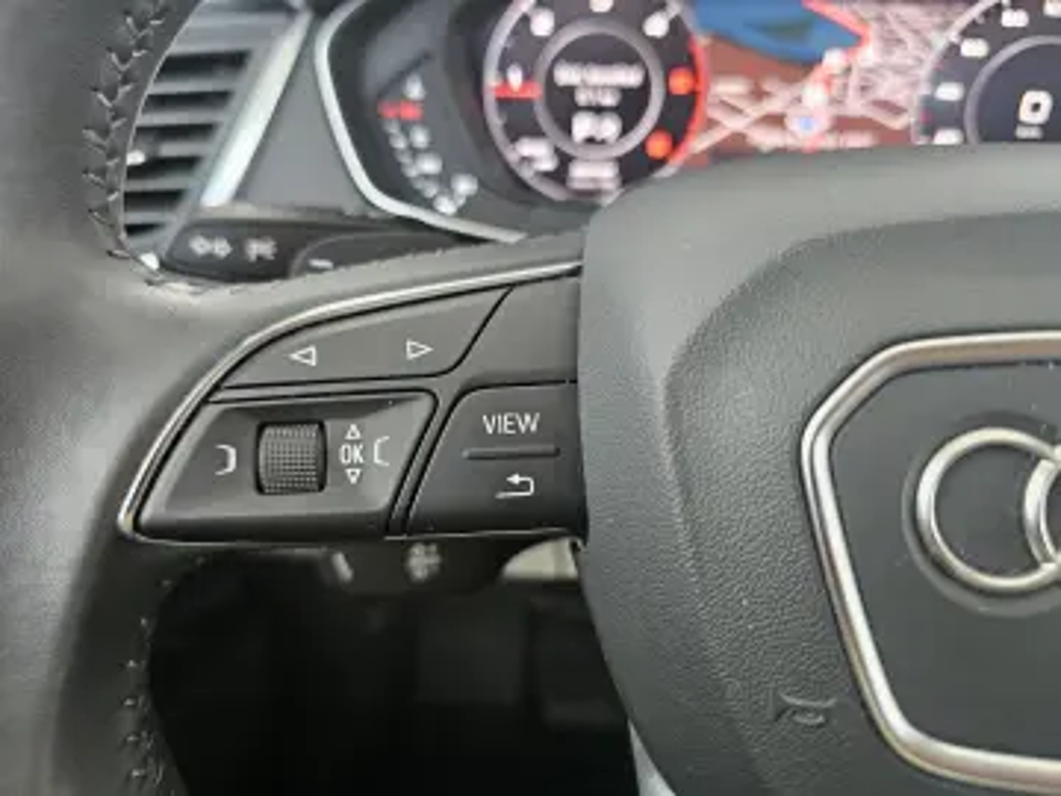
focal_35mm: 23
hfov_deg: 73.9
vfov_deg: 58.9
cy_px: 398
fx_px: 705
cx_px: 530
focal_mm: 6.3
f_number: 1.7
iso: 1000
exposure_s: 1/100
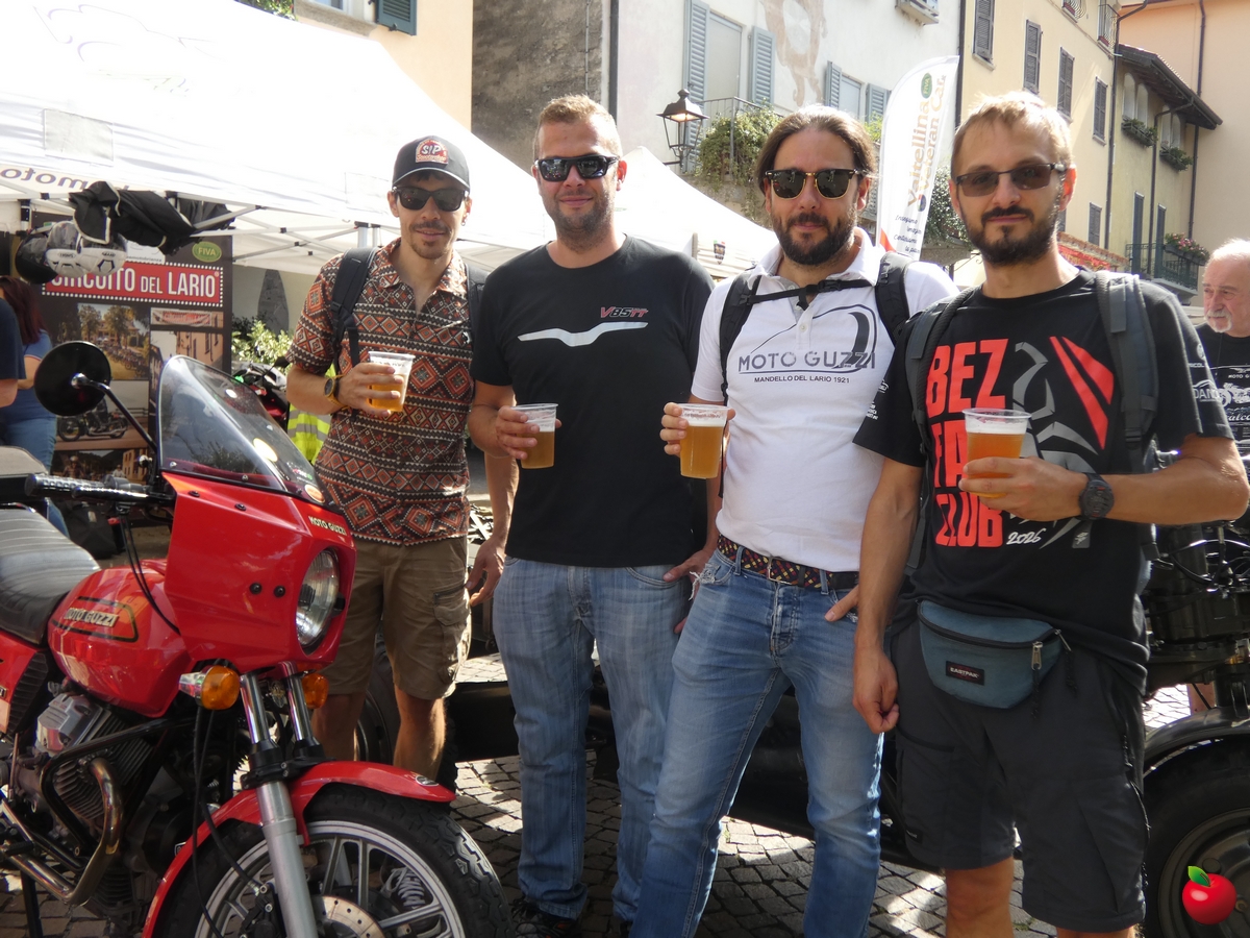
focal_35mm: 32
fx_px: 1156
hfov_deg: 56.8
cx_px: 625
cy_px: 469
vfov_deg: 44.2
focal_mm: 5.8
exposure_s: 1/250
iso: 80
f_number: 3.4
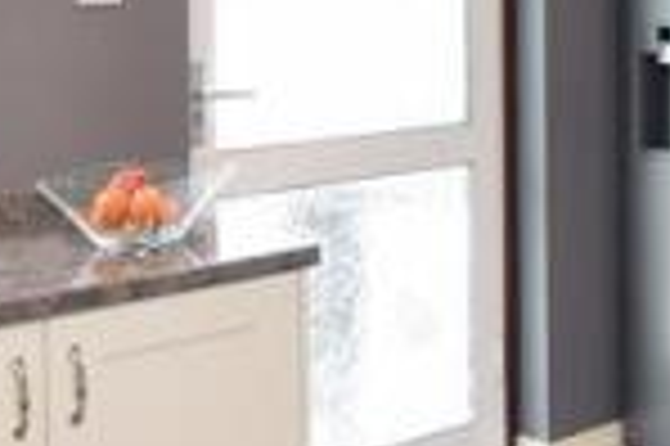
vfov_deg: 19.6
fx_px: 1227
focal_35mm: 66
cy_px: -52
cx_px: 755
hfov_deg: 27.6
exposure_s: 1/25
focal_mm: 10
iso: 200
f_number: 5
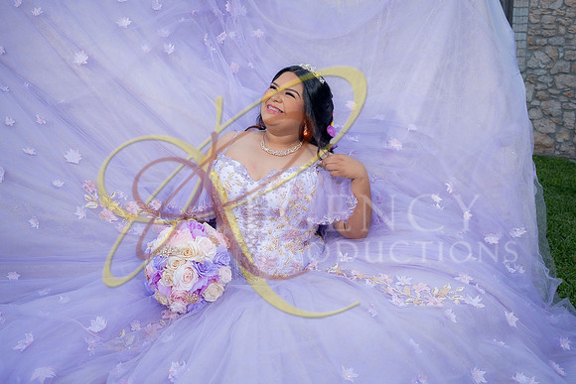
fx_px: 480
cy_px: 192
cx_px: 288
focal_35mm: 30
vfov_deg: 43.6
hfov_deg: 61.9
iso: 125
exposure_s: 1/800
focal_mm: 20
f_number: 2.8
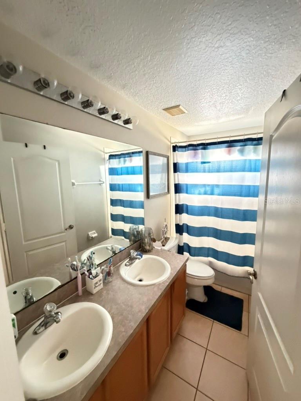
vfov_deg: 102.1
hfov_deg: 85.7
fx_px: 162
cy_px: 200
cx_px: 150
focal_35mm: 14
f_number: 2.2
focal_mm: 2.22
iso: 1600
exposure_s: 1/30
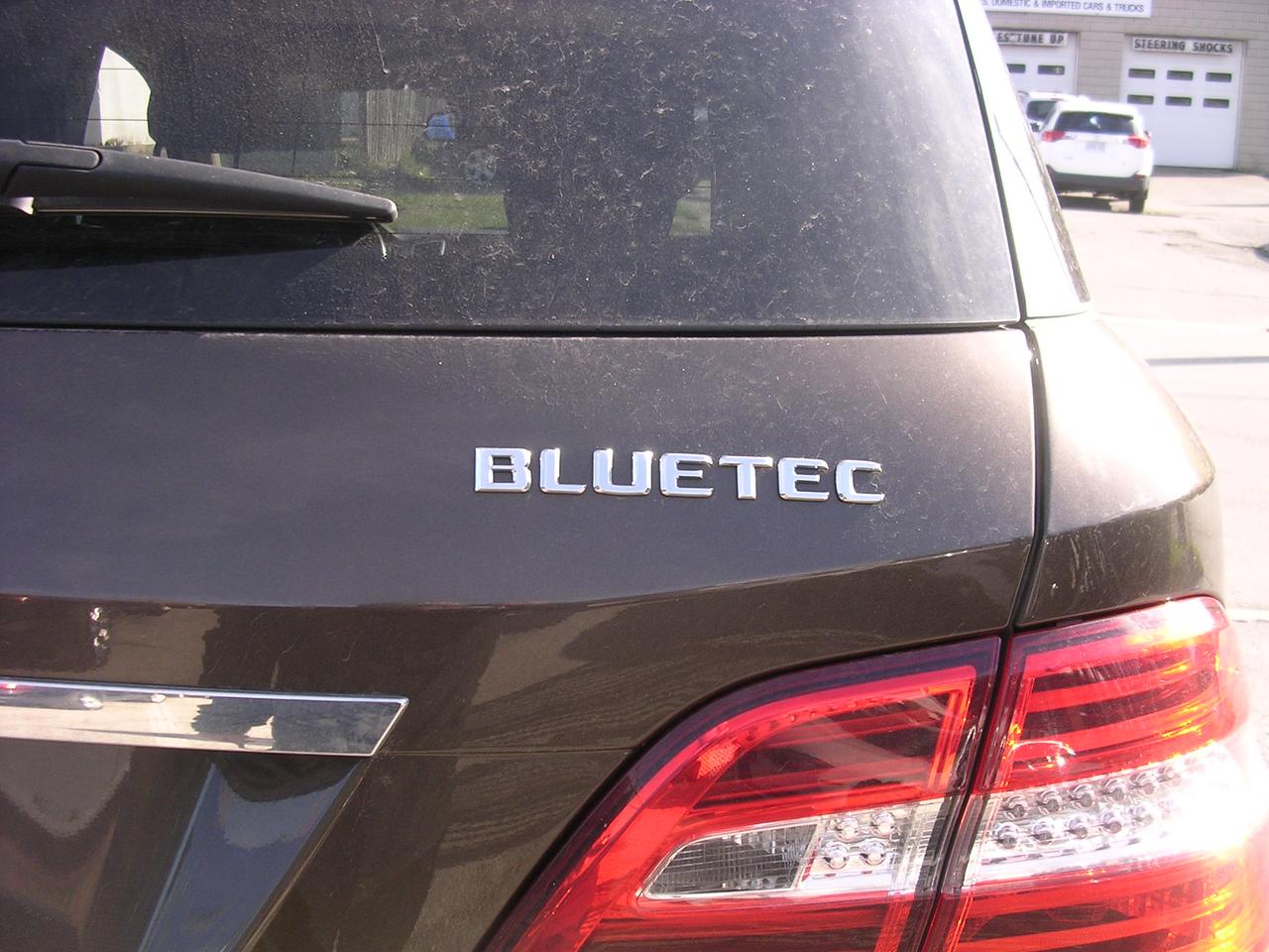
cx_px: 634
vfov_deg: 37.7
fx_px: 1393
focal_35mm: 38
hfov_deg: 49.0
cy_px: 476
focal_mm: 5.8
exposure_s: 1/244
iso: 100
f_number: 2.8
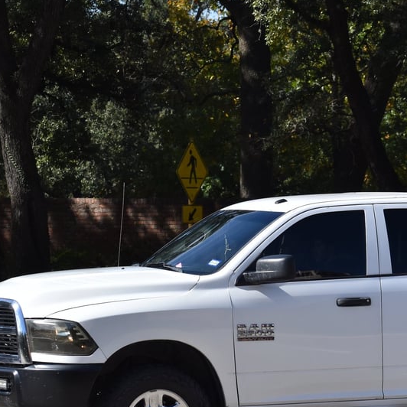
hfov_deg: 7.8
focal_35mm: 224
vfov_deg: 7.8
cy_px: 265
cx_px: 353
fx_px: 2980
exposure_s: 1/1600
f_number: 7.1
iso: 400
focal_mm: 78
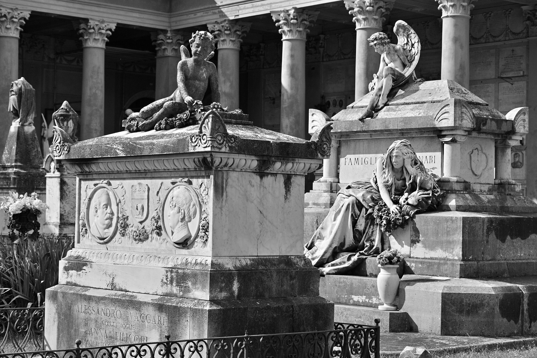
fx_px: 1007
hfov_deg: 29.9
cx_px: 268
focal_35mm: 68
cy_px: 179
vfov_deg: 20.2
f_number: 5.6
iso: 200
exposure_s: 1/3000
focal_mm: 45
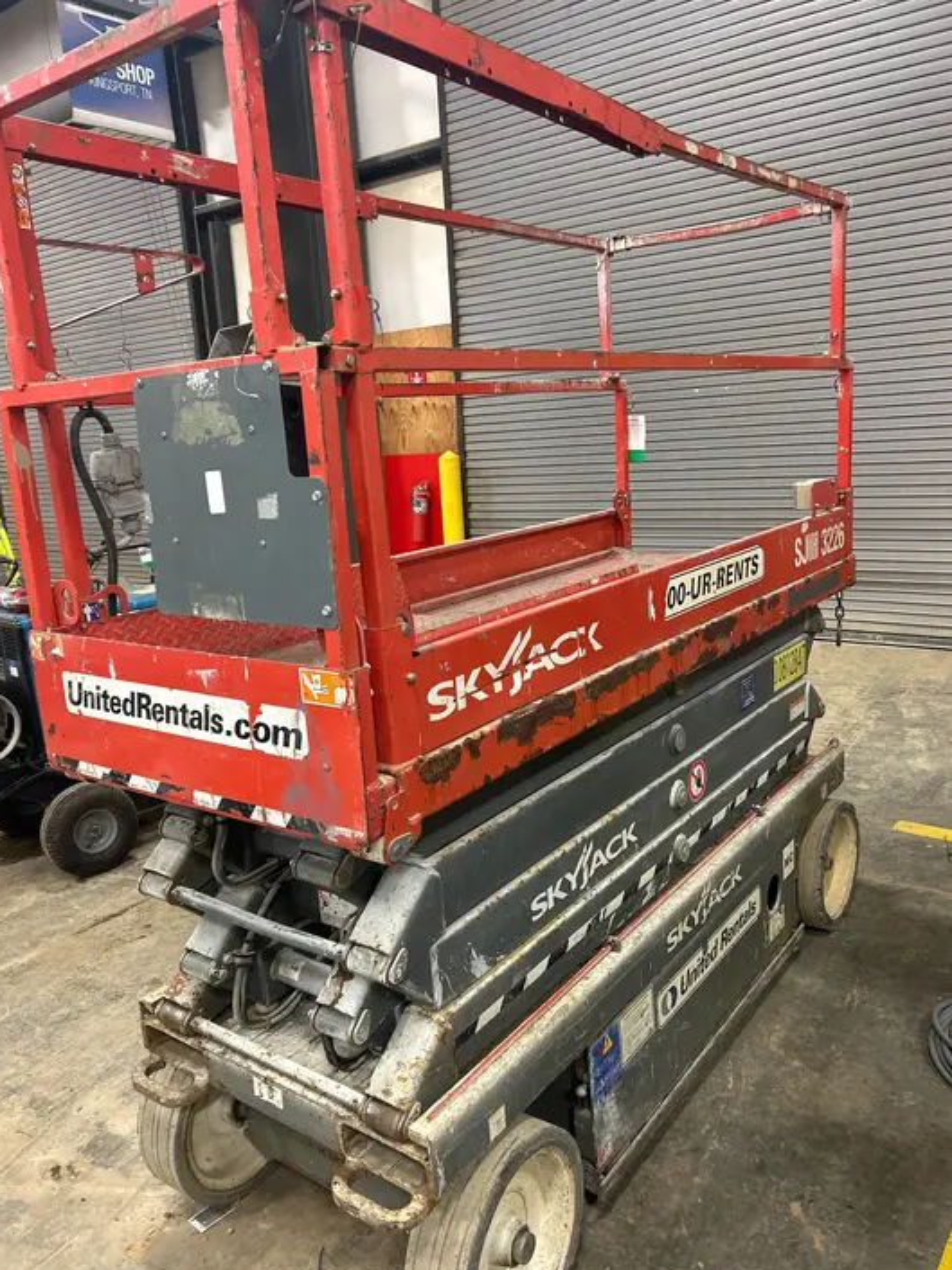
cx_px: 459
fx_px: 991
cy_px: 657
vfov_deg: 65.3
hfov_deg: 51.3
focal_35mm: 27
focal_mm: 5.7
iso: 250
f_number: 1.5
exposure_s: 1/60
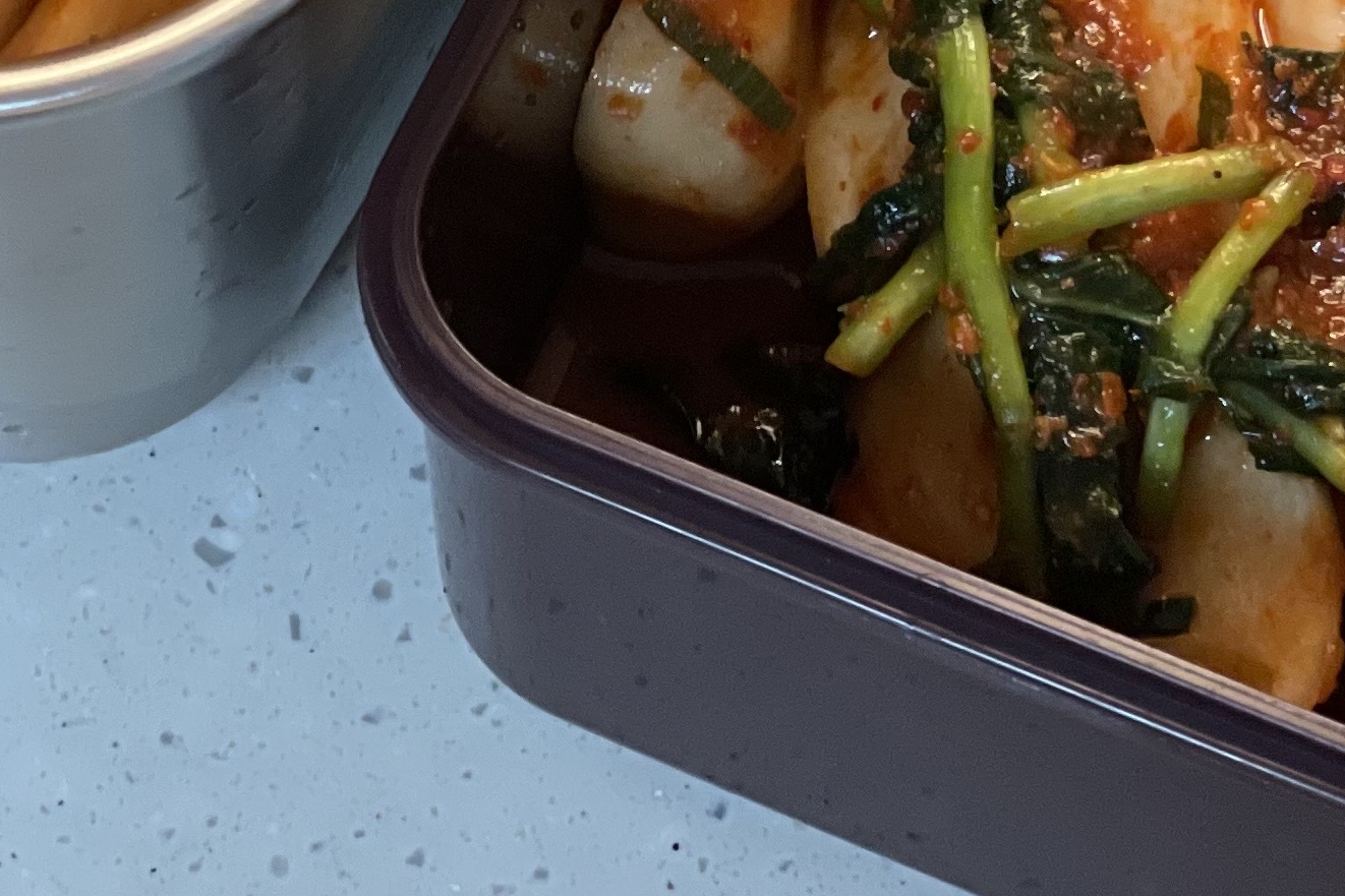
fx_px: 6163
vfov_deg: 8.1
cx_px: 709
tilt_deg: -51.1
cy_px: -606
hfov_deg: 12.5
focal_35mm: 165
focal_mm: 6
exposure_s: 1/40
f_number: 2
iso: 200
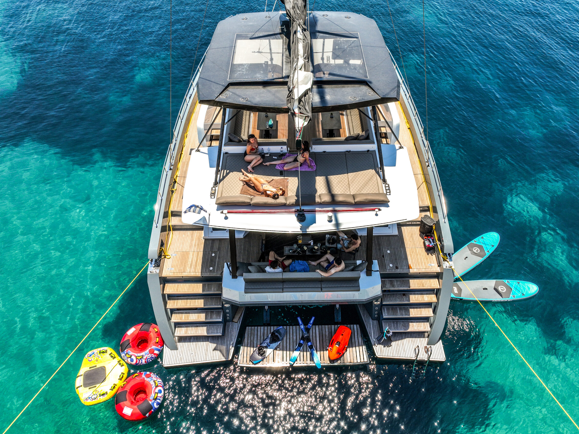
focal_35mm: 26
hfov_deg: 67.3
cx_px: 303
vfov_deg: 53.0
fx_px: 435
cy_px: 203
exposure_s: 1/100
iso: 100
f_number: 4.5
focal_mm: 12.29
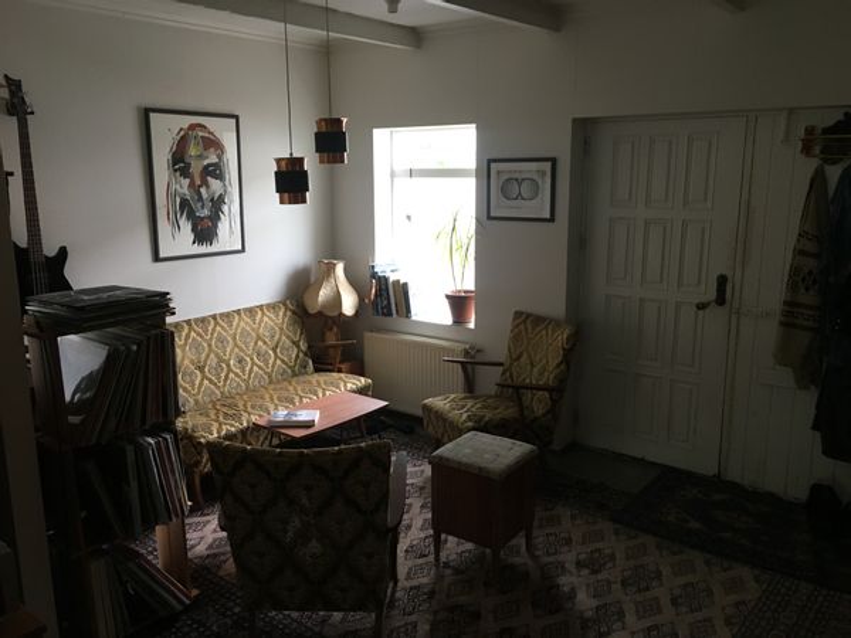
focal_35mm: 29
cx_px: 426
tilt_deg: -11.5
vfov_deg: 48.2
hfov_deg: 61.7
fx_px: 713
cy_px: 319
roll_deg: -0.7
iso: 160
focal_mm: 4.15
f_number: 2.2
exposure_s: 1/33
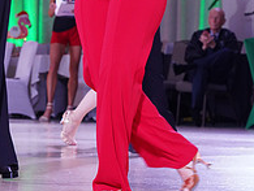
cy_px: -69
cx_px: 8
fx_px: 2014
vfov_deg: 5.4
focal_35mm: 274
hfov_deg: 7.2
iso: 1600
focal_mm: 96
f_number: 6.3
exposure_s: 1/160
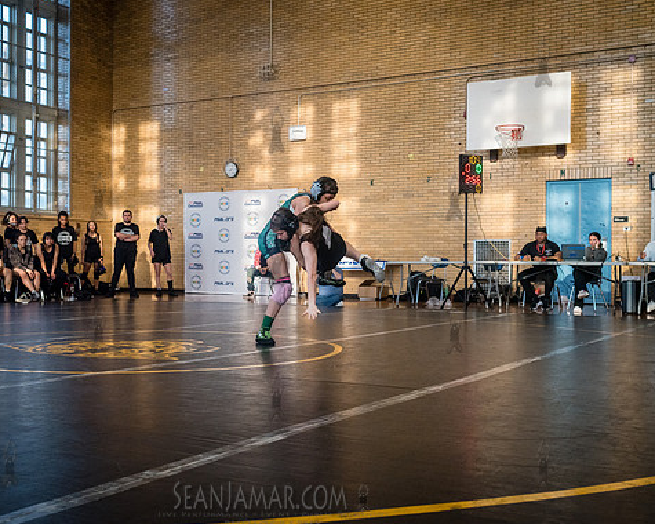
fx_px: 834
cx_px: 292
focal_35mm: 43
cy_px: 262
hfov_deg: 42.8
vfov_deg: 34.9
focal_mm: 35
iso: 1600
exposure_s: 1/320
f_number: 5
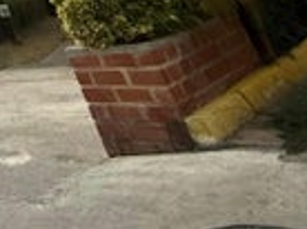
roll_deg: +8.0
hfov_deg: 17.2
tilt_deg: +23.8
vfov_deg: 16.7
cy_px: -233
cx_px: -360
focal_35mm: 65
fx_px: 575
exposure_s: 1/6173
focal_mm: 2.22
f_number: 2.2
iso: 80
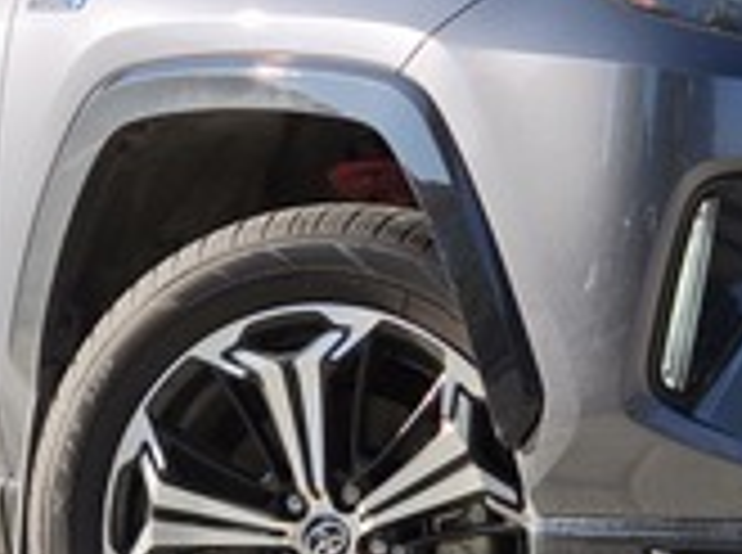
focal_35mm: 176
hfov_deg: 11.3
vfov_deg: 8.4
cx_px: 418
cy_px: 236
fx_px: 3764
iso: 25
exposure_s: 1/679
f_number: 2.4
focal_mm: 7
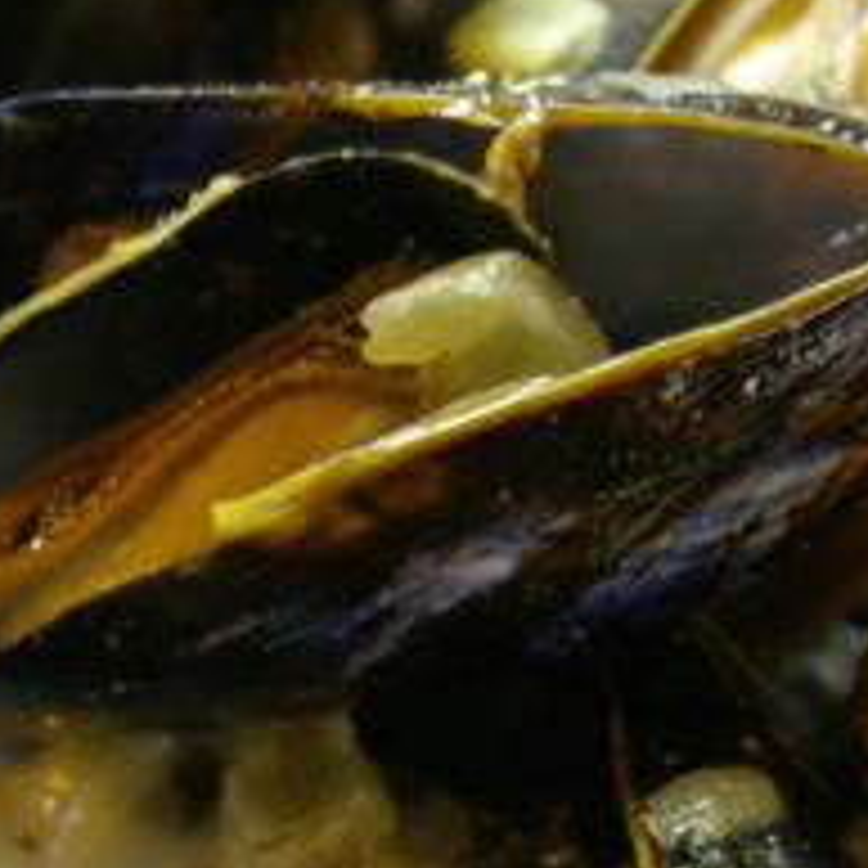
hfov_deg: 15.9
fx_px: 3095
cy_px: 648
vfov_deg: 15.9
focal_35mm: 109
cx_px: 207
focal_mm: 33
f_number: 5.6
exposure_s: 1/6
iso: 400
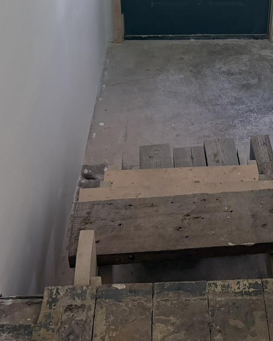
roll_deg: -2.7
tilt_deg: -31.6
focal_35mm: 64
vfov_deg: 28.1
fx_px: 646
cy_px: 16
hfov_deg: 23.5
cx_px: 221
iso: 200
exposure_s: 1/108
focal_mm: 6.76
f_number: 1.78
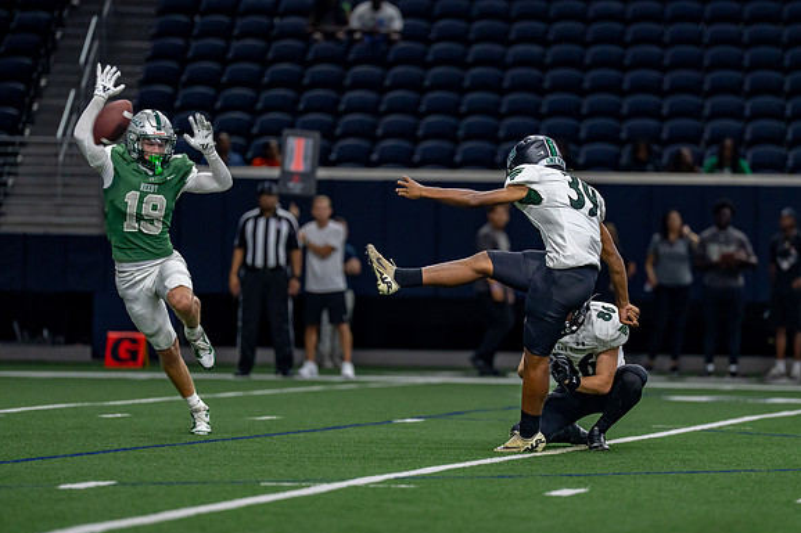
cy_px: 271
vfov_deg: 5.4
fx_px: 5694
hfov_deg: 8.0
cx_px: 509
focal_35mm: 256
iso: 1250
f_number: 2.8
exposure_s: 1/1000
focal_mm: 200
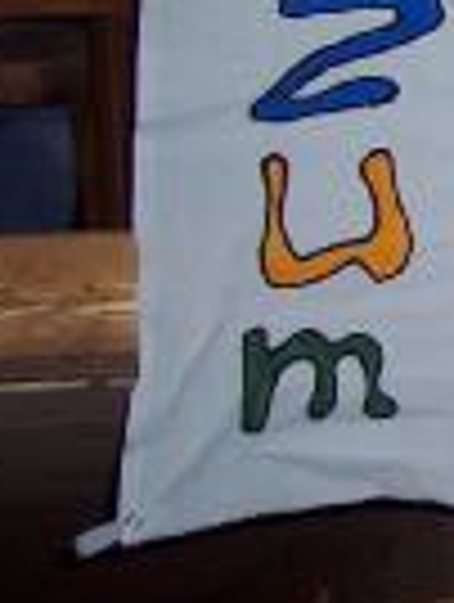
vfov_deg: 13.3
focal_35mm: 145
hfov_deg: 9.5
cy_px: -61
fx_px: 2528
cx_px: 948
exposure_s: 1/60
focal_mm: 8
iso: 100
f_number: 2.8
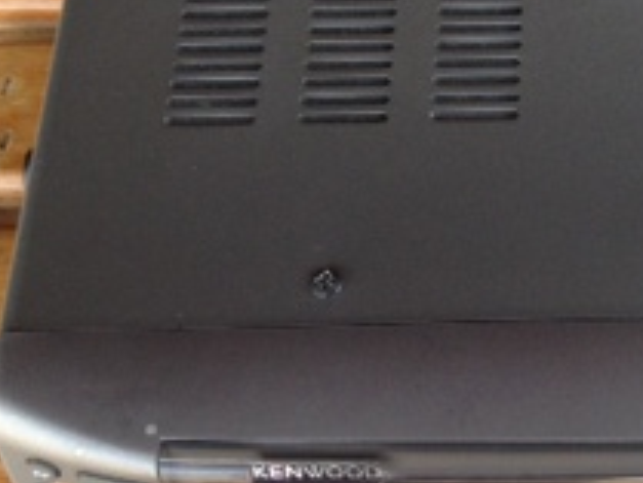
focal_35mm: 107
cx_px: 738
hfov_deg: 17.6
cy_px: 43
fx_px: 1989
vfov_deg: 13.7
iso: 80
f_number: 2.4
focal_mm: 4.28
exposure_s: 1/120
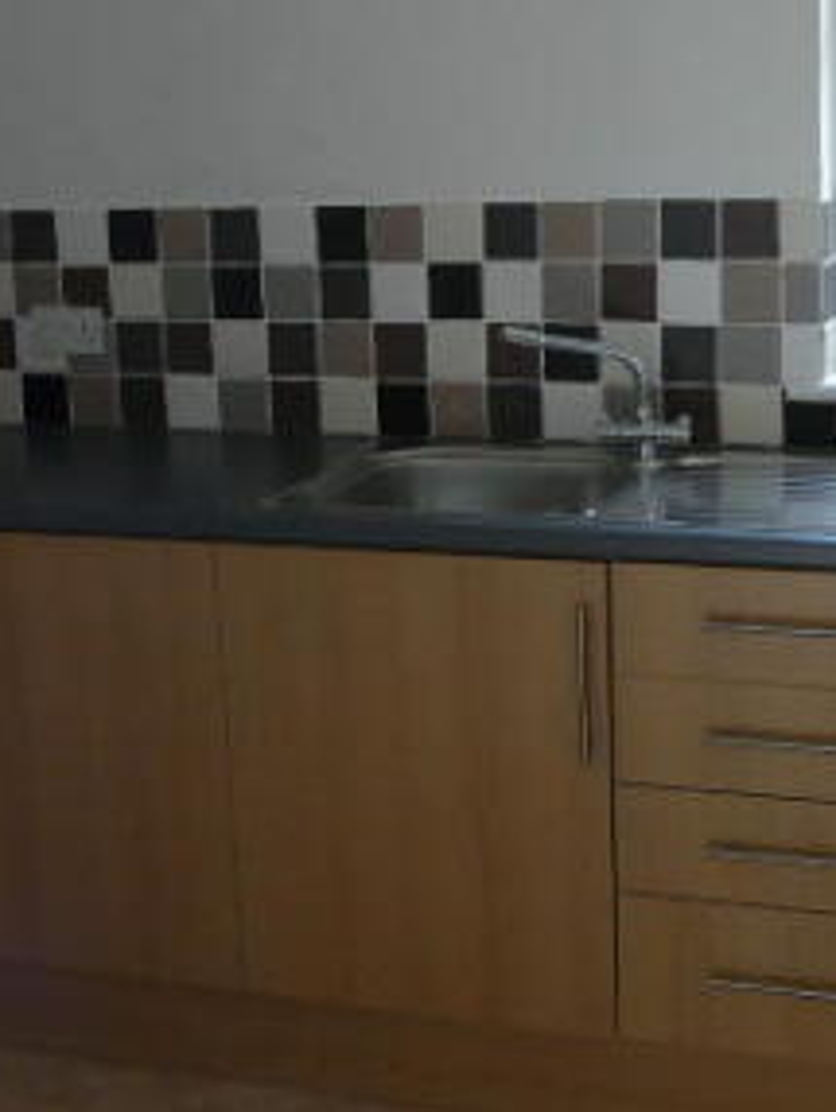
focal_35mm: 57
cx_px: 558
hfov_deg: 25.6
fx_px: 1833
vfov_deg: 33.5
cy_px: 383
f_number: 2.8
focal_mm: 4.6
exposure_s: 1/40
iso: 100
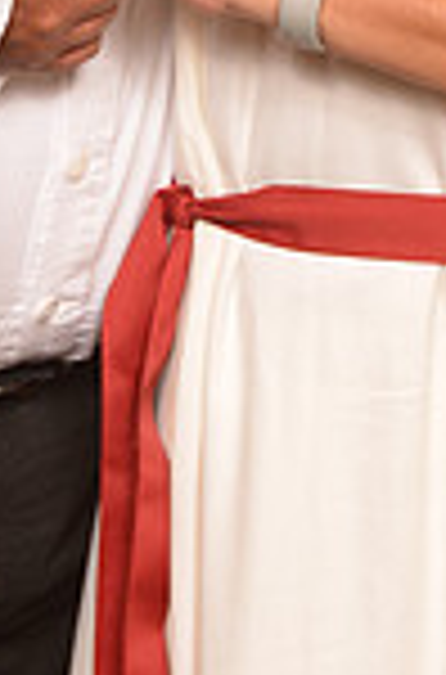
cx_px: 189
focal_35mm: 232
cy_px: -360
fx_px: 4341
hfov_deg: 5.9
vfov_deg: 8.7
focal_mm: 40
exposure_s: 1/60
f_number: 5.6
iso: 200
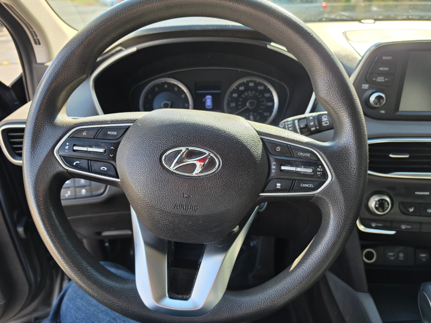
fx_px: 286
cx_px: 216
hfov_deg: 73.9
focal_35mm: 23
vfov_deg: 58.9
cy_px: 162
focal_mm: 6.5
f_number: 1.4
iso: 25
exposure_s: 1/359
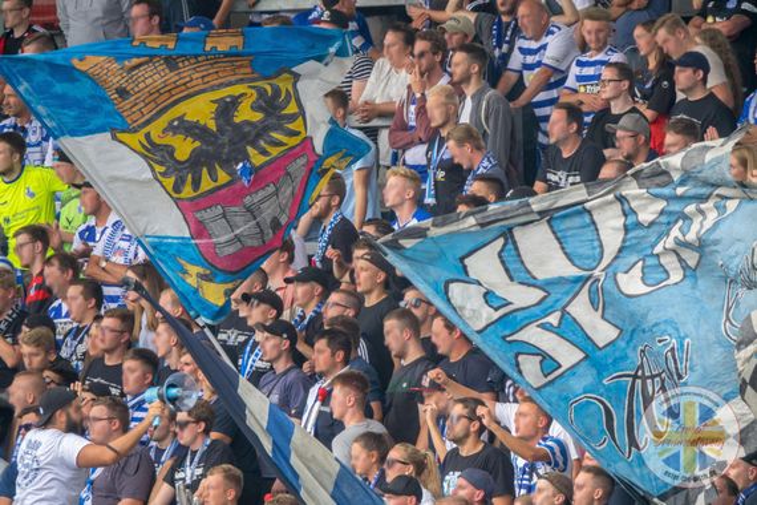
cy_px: 252
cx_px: 378
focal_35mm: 600
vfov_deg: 2.3
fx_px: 12616
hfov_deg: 3.4
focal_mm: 220
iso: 800
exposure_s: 1/1000
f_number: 4
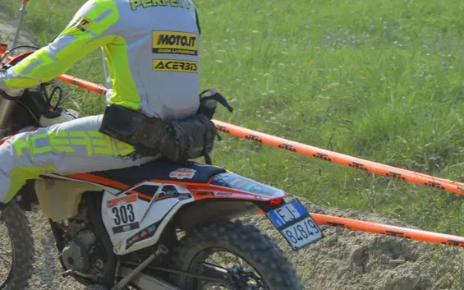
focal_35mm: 266
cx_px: 144
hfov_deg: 7.9
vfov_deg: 4.9
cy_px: 158
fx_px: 3363
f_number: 5.6
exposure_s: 1/1600
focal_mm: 82
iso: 400
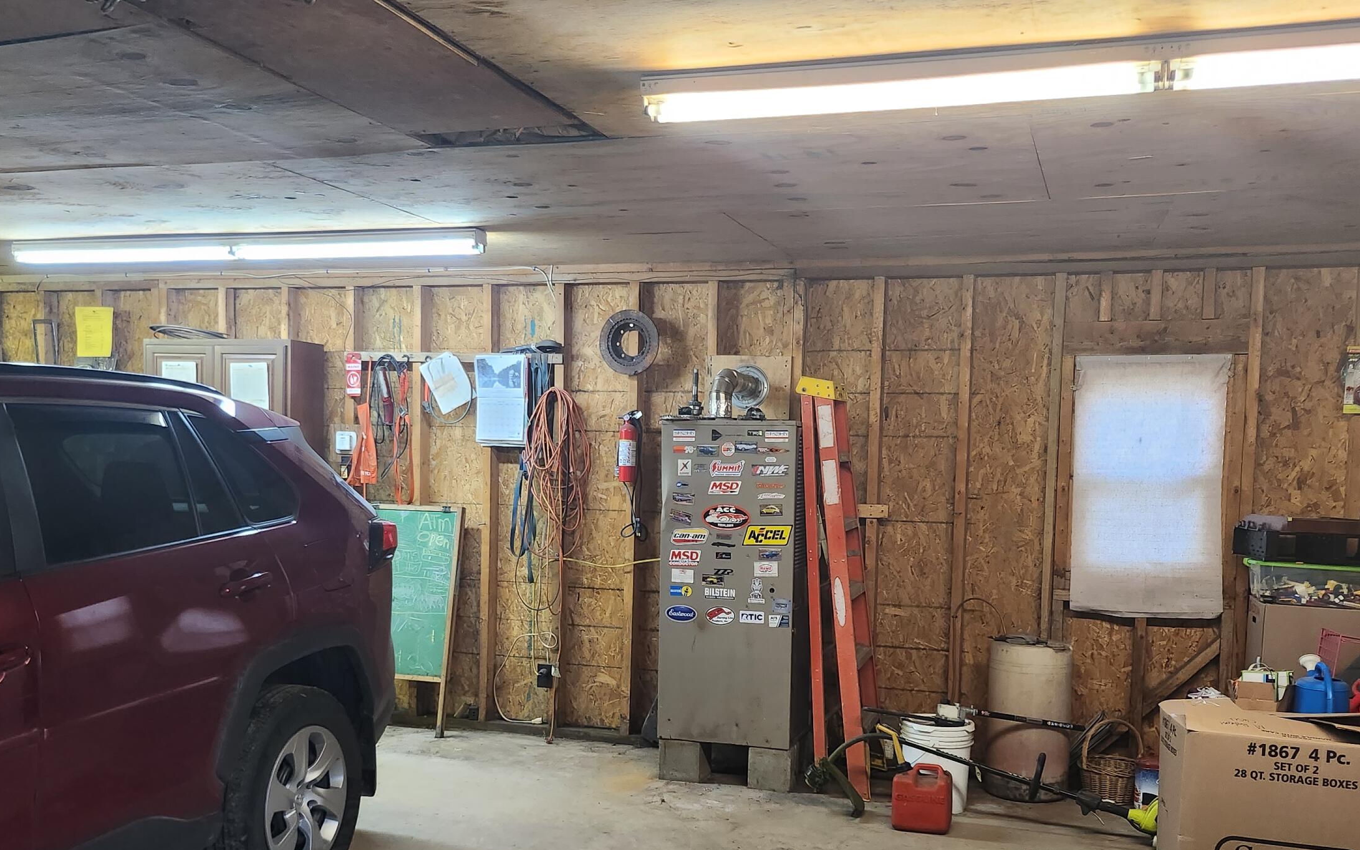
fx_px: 1297
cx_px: 690
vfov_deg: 36.0
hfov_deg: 55.3
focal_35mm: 35
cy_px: 551
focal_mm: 5
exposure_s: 1/60
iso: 640
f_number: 1.8
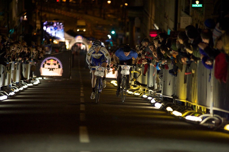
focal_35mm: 200
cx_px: 114
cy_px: 76
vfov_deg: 6.8
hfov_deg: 10.3
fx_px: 1269
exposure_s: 1/640
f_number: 2.8
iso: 10000
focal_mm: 200
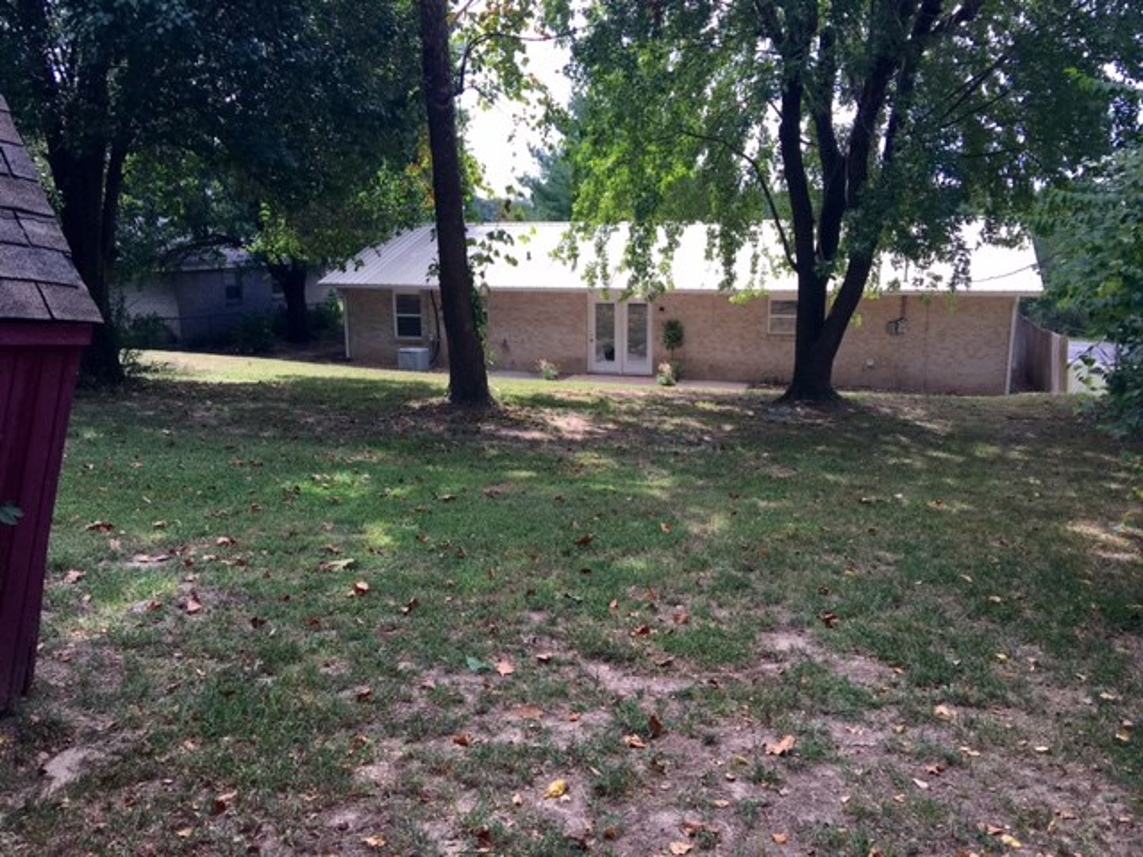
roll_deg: +0.2
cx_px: 572
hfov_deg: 61.7
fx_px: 958
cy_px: 428
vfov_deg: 48.2
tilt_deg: -10.4
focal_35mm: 29
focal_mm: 4.15
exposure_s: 1/366
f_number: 2.2
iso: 25
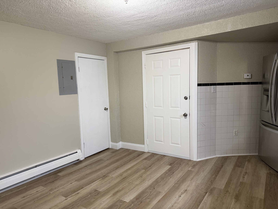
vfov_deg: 56.8
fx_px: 193
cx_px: 139
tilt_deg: -6.0
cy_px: 104
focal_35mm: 24
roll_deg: +2.4
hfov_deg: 71.6
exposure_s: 1/60
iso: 250
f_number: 1.78
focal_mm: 6.76
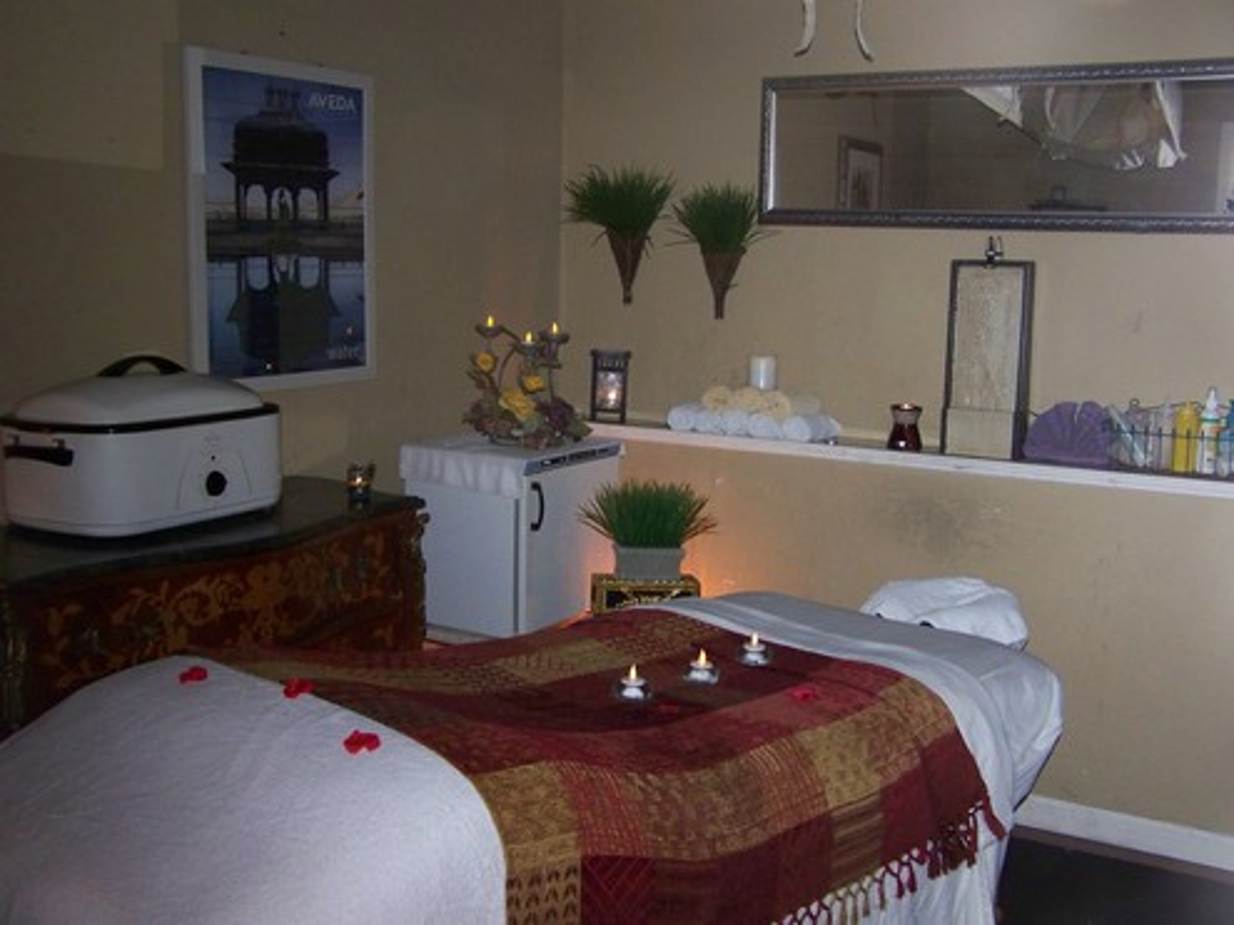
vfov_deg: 37.7
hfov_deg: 49.0
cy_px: 462
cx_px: 617
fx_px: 1354
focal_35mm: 38
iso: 200
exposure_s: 1/30
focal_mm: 6.3
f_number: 2.8
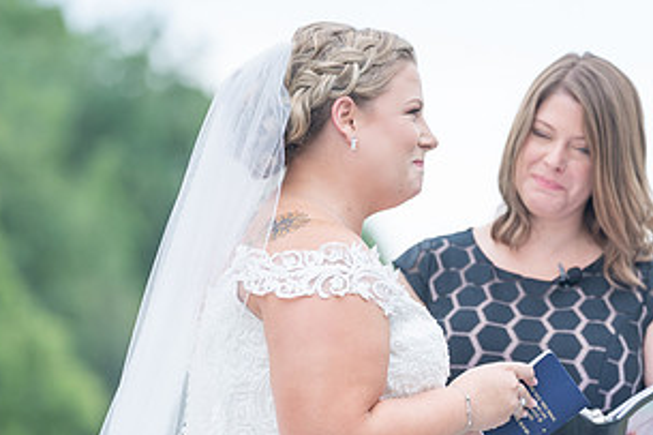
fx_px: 7596
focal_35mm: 419
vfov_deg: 3.3
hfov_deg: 4.9
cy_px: 281
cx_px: 650
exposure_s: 1/200
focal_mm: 198
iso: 160
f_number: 4
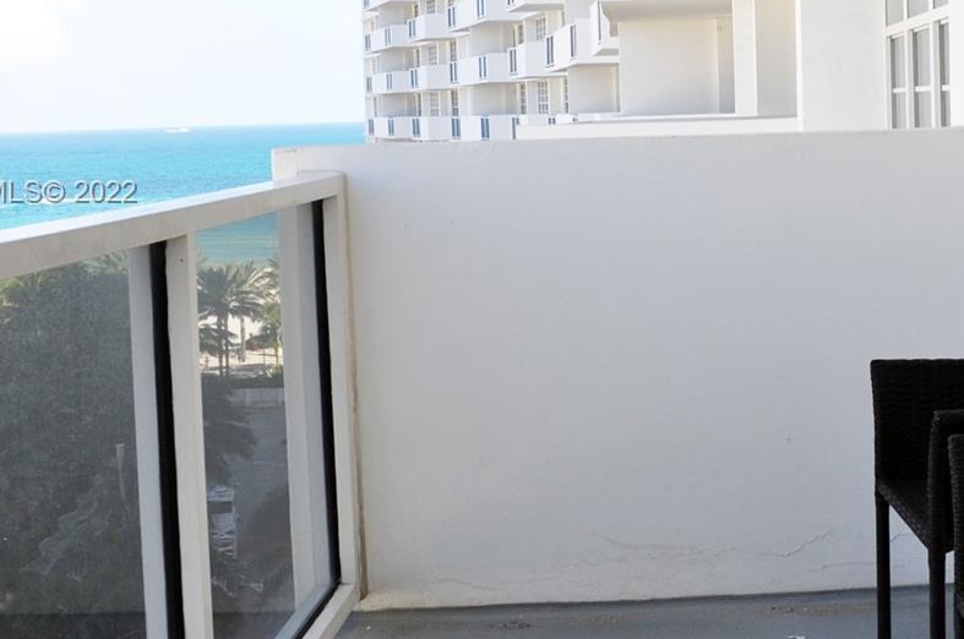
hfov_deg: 32.3
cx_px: 735
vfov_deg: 22.1
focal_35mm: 61
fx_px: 1631
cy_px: 193
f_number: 10
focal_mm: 20
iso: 200
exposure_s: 1/200
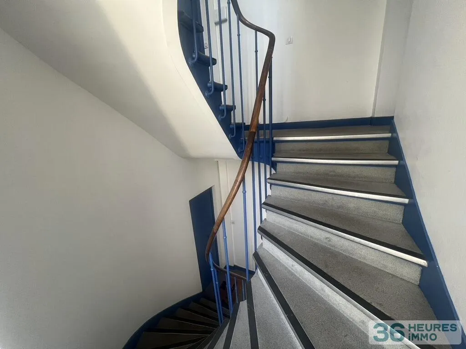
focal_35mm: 13
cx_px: 233
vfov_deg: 89.9
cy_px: 174
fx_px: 175
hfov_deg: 106.2
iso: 125
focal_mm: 1.57
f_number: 1.8
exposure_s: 1/99
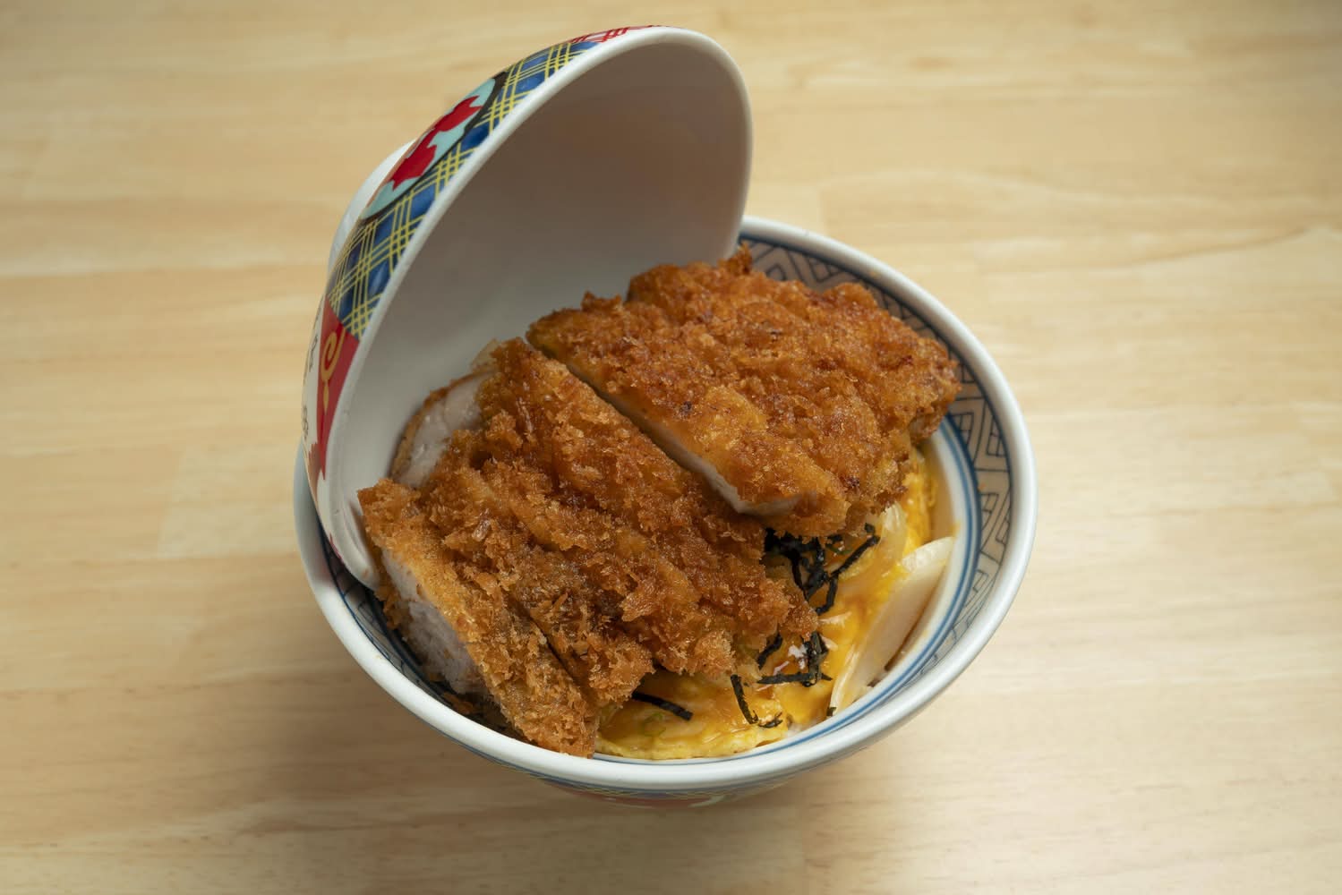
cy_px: 448
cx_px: 671
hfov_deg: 54.8
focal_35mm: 35
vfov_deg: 38.2
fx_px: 1294
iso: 200
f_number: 9
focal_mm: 34.7
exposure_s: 1/100
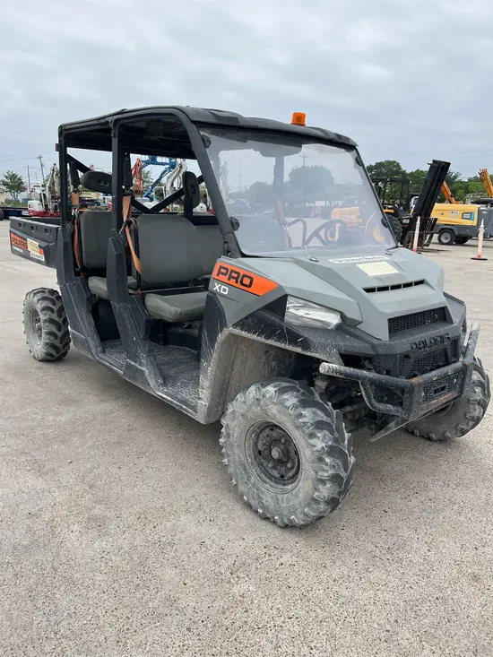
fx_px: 494
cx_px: 246
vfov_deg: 67.3
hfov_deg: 53.1
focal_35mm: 26
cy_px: 328
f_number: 1.6
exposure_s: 1/1721
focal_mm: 5.1
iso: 50
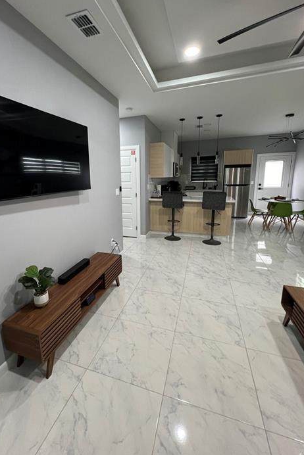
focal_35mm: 15
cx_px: 130
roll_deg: +1.6
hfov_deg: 76.9
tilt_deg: -10.6
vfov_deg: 100.3
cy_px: 214
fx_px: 190
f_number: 1.8
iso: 200
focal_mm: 1.57
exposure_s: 1/60
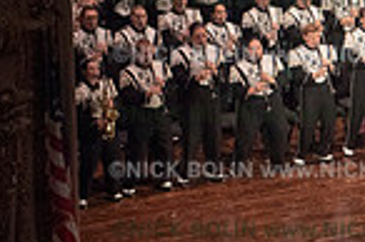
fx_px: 2420
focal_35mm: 239
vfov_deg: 5.7
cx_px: 695
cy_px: 56
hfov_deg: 8.3
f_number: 2.8
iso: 2000
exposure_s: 1/640
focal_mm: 60
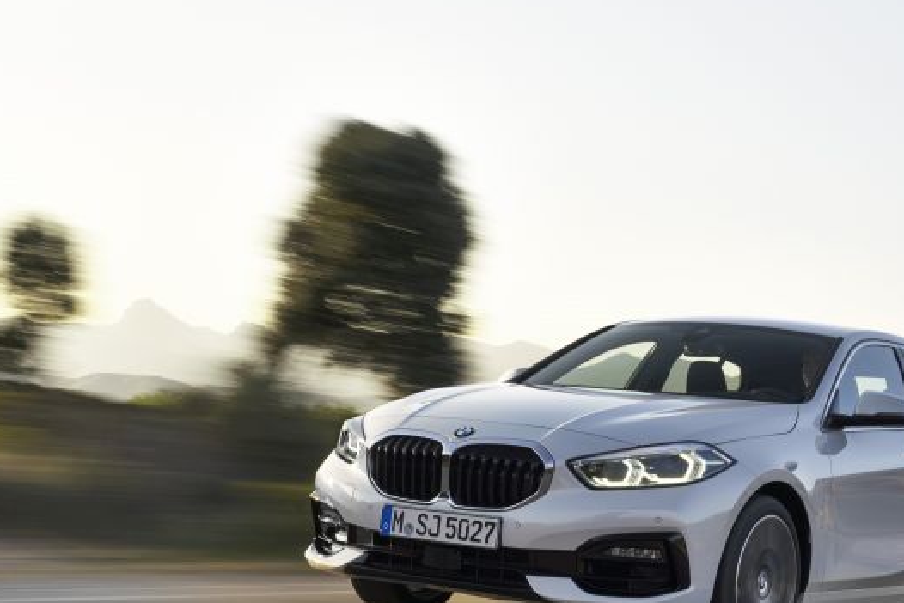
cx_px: 650
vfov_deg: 19.5
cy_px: 301
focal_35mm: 70
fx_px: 1758
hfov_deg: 28.5
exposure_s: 1/13
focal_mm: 46
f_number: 16
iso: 200
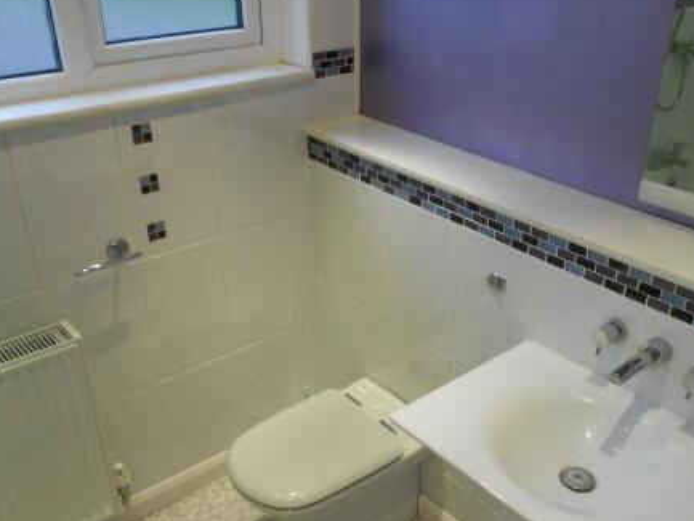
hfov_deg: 52.5
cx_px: 384
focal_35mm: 35
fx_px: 702
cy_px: 288
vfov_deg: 40.7
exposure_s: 1/30
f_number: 3.2
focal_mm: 4.6
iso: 250
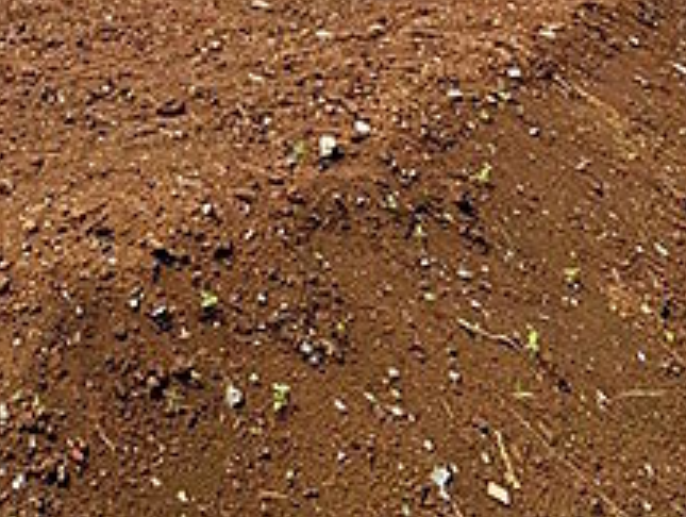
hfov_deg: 45.2
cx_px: 128
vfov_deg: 30.5
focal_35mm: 39
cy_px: -124
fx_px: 774
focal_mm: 1.83
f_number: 2.2
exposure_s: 1/2674
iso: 51
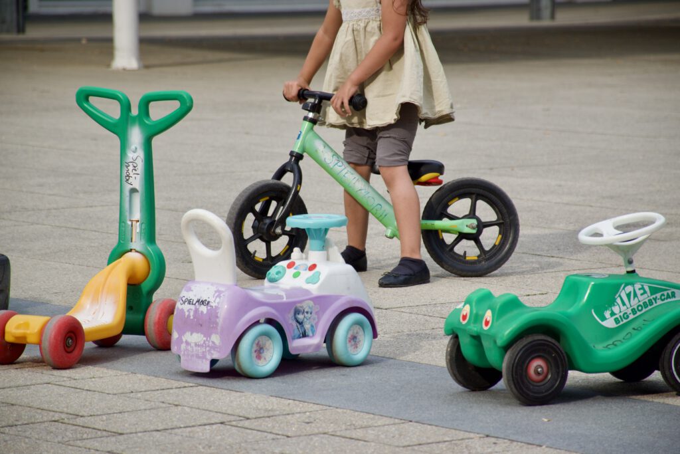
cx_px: 340
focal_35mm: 210
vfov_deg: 6.5
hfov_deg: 9.8
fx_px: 3967
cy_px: 227
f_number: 6.3
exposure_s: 1/640
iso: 200
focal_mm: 140
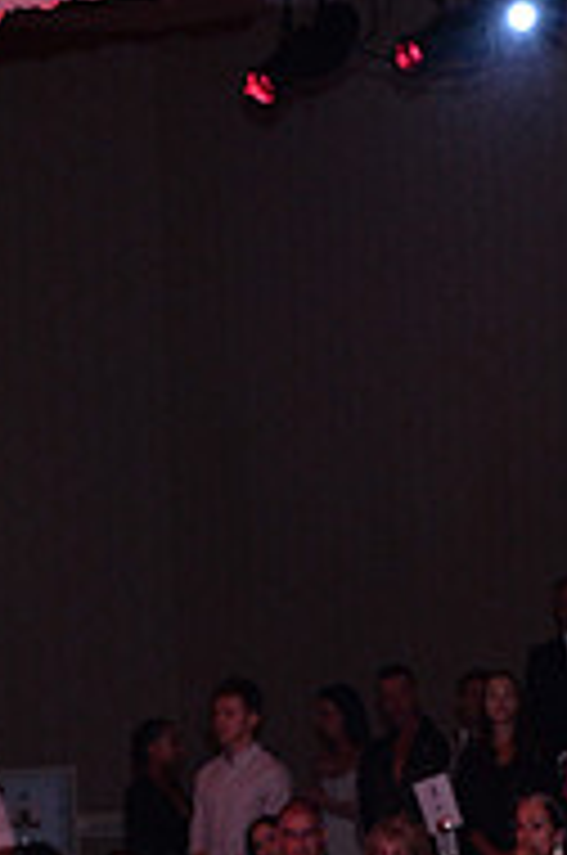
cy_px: 1120
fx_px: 7397
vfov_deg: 6.6
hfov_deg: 4.4
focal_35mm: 312
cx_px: -101
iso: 2000
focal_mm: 102
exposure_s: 1/250
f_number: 5.6
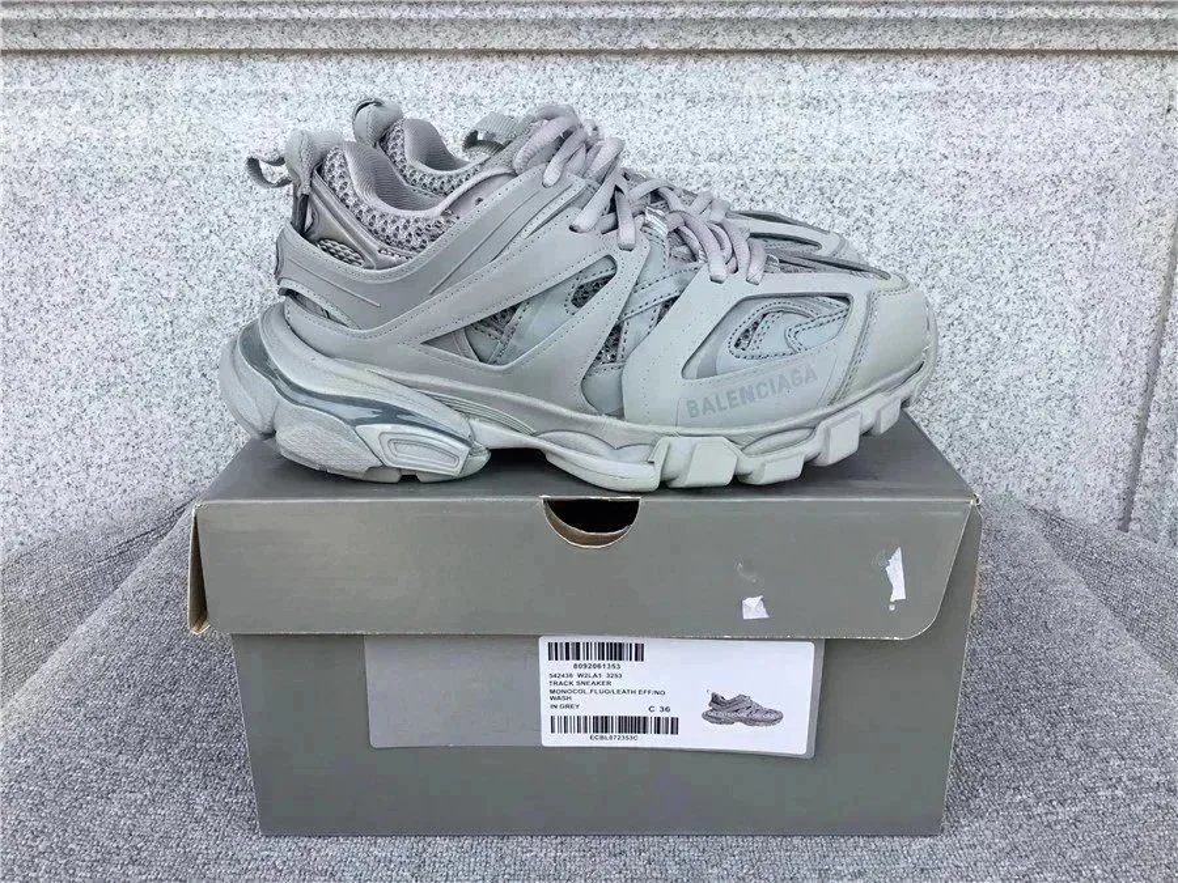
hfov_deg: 58.4
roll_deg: +0.4
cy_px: 442
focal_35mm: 31
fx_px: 1055
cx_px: 589
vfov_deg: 45.4
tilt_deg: -19.6
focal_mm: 3.3
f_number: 2.4
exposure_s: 1/289
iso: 25
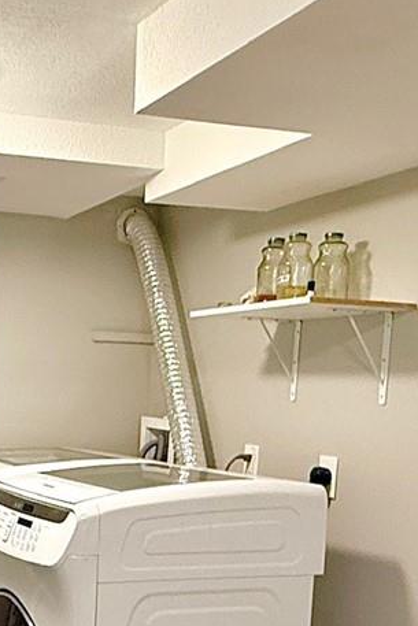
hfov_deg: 25.0
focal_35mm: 51
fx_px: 888
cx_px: -18
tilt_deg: -6.7
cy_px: 486
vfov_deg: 37.7
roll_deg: -1.7
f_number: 2.2
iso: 320
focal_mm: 2.22
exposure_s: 1/60
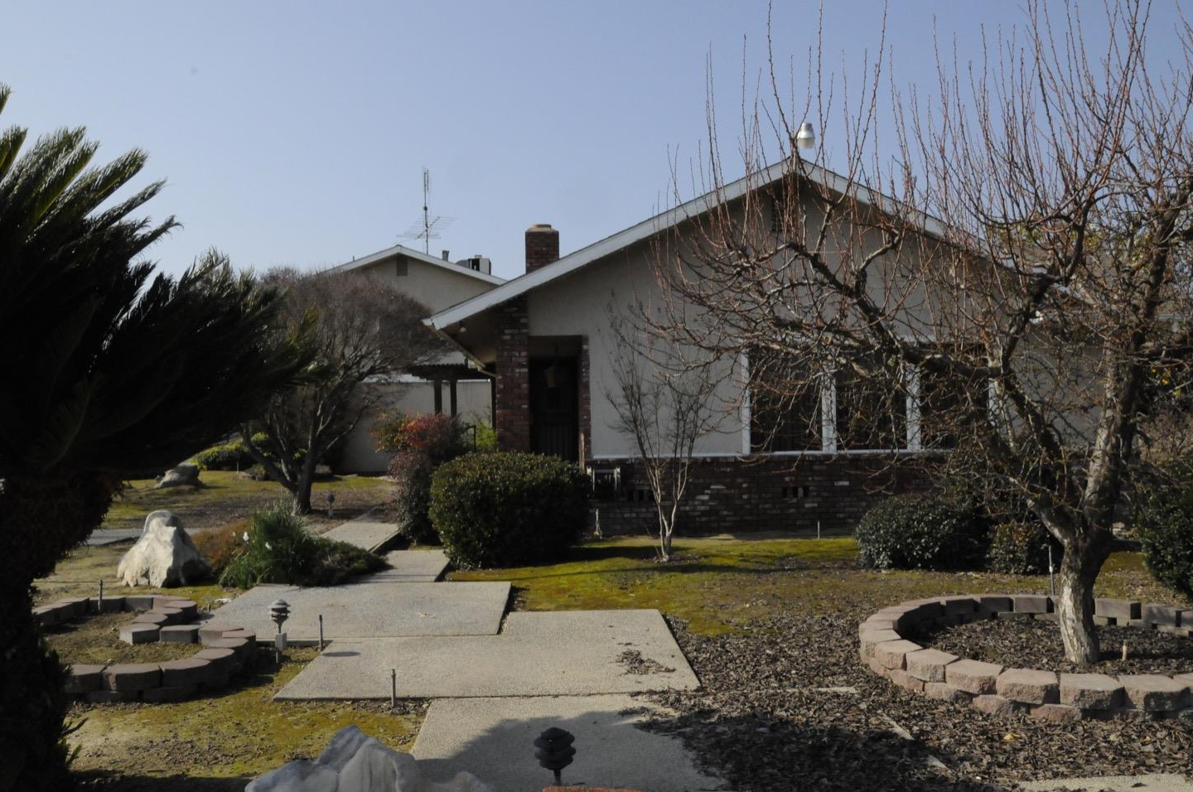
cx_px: 613
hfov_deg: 39.6
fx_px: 1655
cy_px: 402
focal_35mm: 50
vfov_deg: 26.9
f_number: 18
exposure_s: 1/1250
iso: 2000
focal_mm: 32
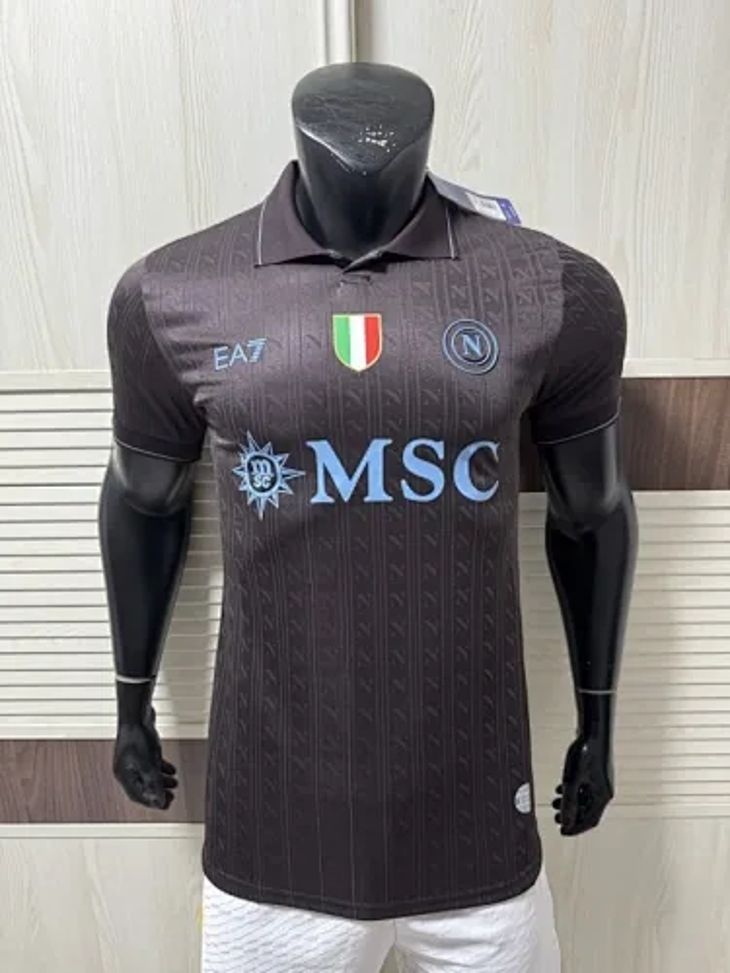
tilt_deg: -16.0
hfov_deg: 56.8
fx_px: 675
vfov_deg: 71.6
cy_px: 486
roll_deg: +1.2
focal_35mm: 24
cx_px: 365
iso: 640
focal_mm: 6.76
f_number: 1.78
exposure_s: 1/60
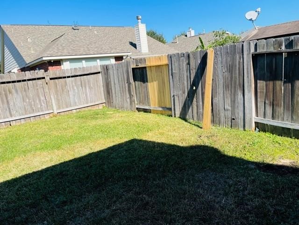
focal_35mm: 26
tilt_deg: -11.6
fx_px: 225
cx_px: 150
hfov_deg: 67.3
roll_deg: +6.7
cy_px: 112
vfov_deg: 53.1
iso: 32
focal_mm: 4.2
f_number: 1.6
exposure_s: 1/2398
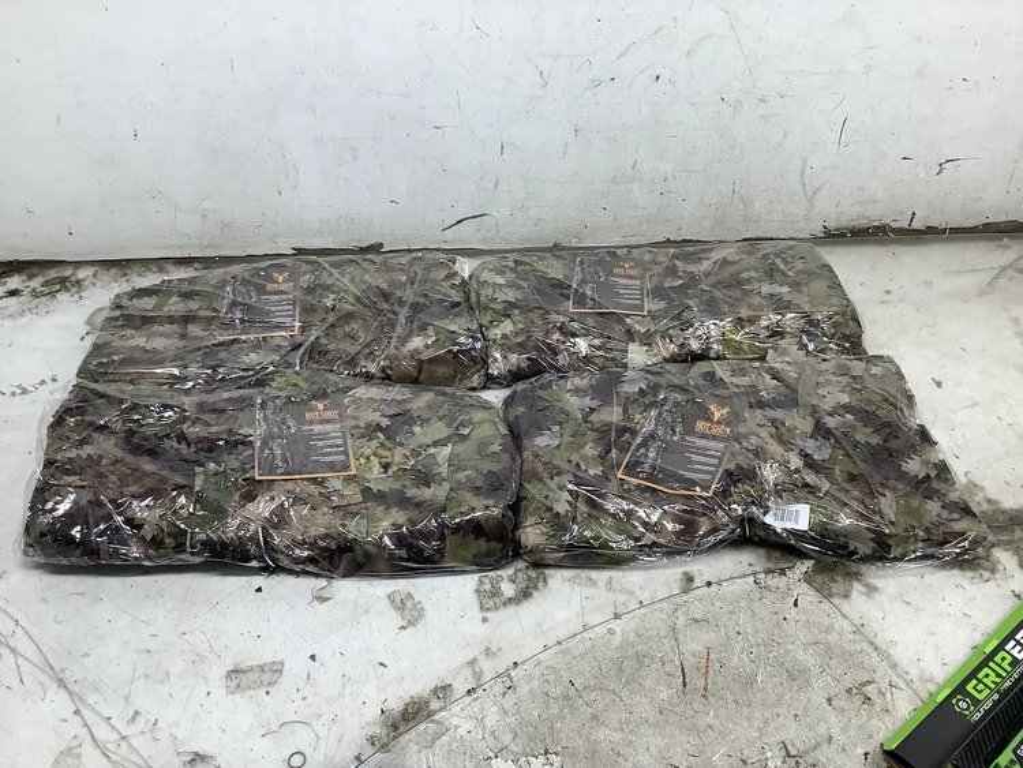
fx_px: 916
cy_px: 384
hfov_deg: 58.3
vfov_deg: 45.5
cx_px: 512
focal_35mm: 31
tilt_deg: -38.9
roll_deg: +1.2
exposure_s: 1/120
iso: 80
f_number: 2.4
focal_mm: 3.3
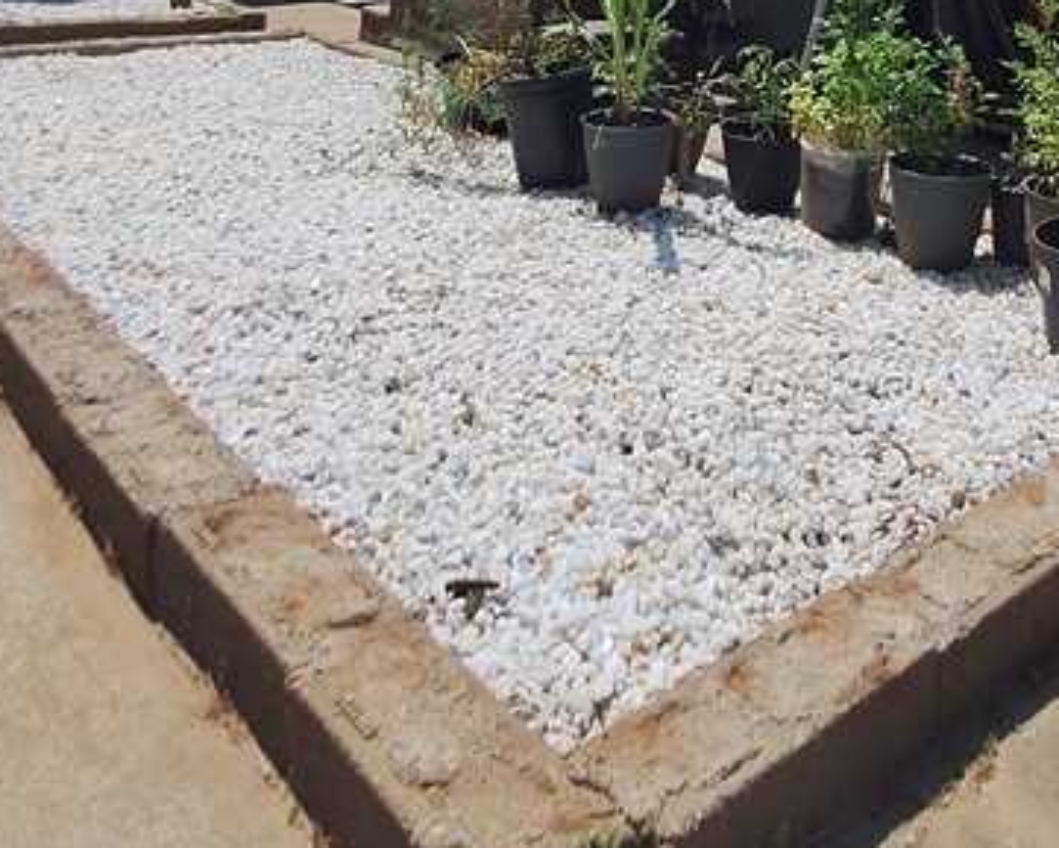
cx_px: 777
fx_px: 1129
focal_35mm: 36
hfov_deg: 48.6
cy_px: -109
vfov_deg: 34.8
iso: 40
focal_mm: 1.74
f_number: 2.2
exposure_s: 1/2959
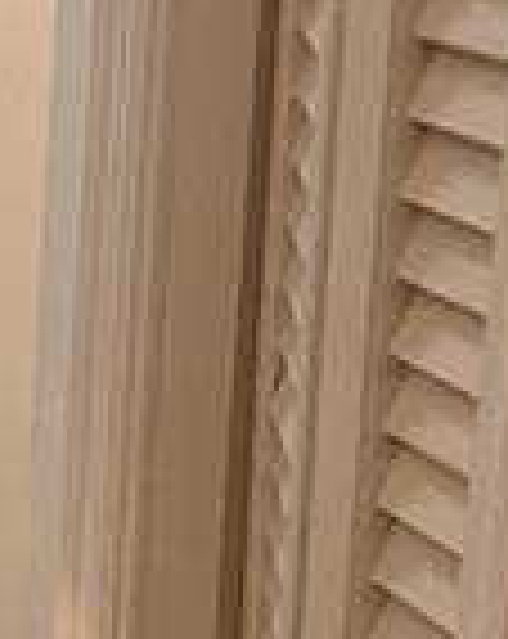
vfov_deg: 15.2
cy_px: 212
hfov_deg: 10.5
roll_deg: +0.2
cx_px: -688
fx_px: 2395
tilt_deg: -14.3
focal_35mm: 127
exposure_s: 1/120
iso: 80
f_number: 1.78
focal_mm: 6.86
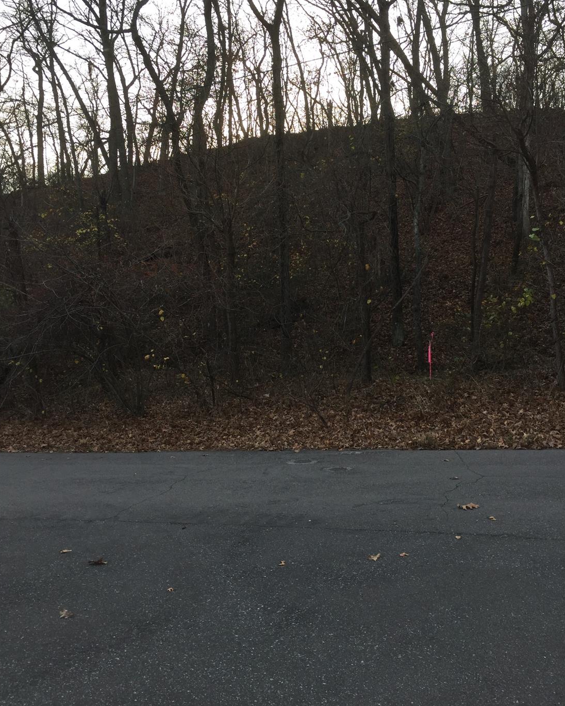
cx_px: 282
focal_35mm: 31
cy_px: 321
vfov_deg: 57.1
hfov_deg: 47.1
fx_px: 648
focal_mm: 4.15
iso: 32
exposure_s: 1/329
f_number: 2.2
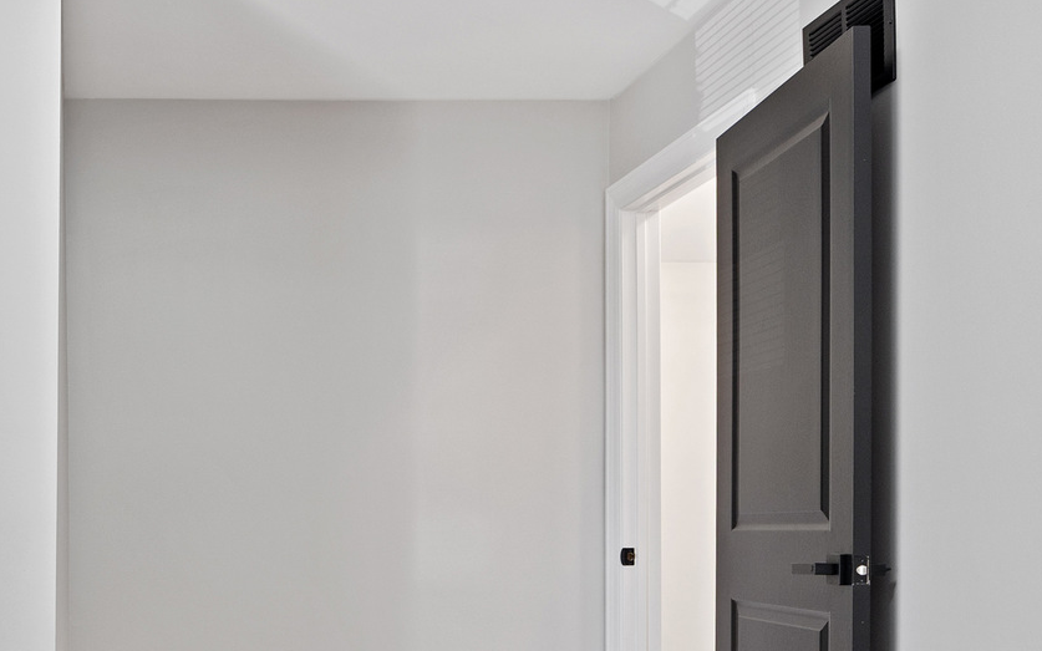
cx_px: 126
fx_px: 2016
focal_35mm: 71
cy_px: 586
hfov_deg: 28.0
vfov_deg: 18.1
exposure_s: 1/2.5
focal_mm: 24
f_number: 8
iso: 250
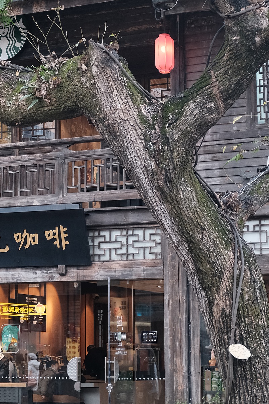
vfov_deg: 21.0
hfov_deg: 14.1
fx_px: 1087
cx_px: 75
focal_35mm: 97
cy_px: 181
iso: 1600
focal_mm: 40.7
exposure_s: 1/120
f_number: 4
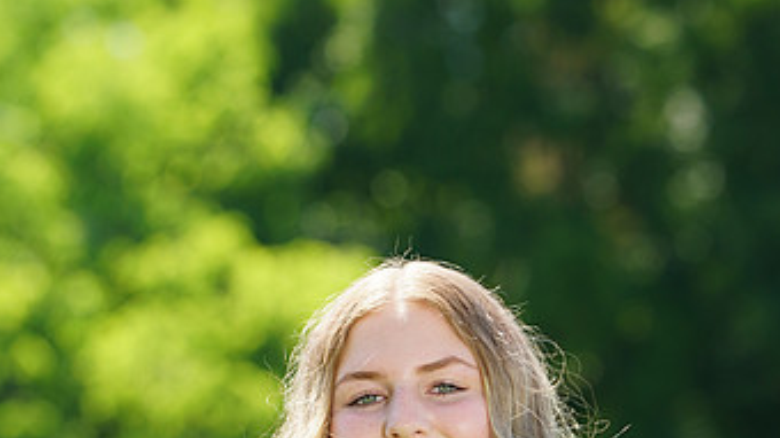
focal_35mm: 536
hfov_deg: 4.0
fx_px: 11082
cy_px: 592
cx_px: 369
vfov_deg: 2.3
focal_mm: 300
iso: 200
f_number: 10
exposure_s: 1/125
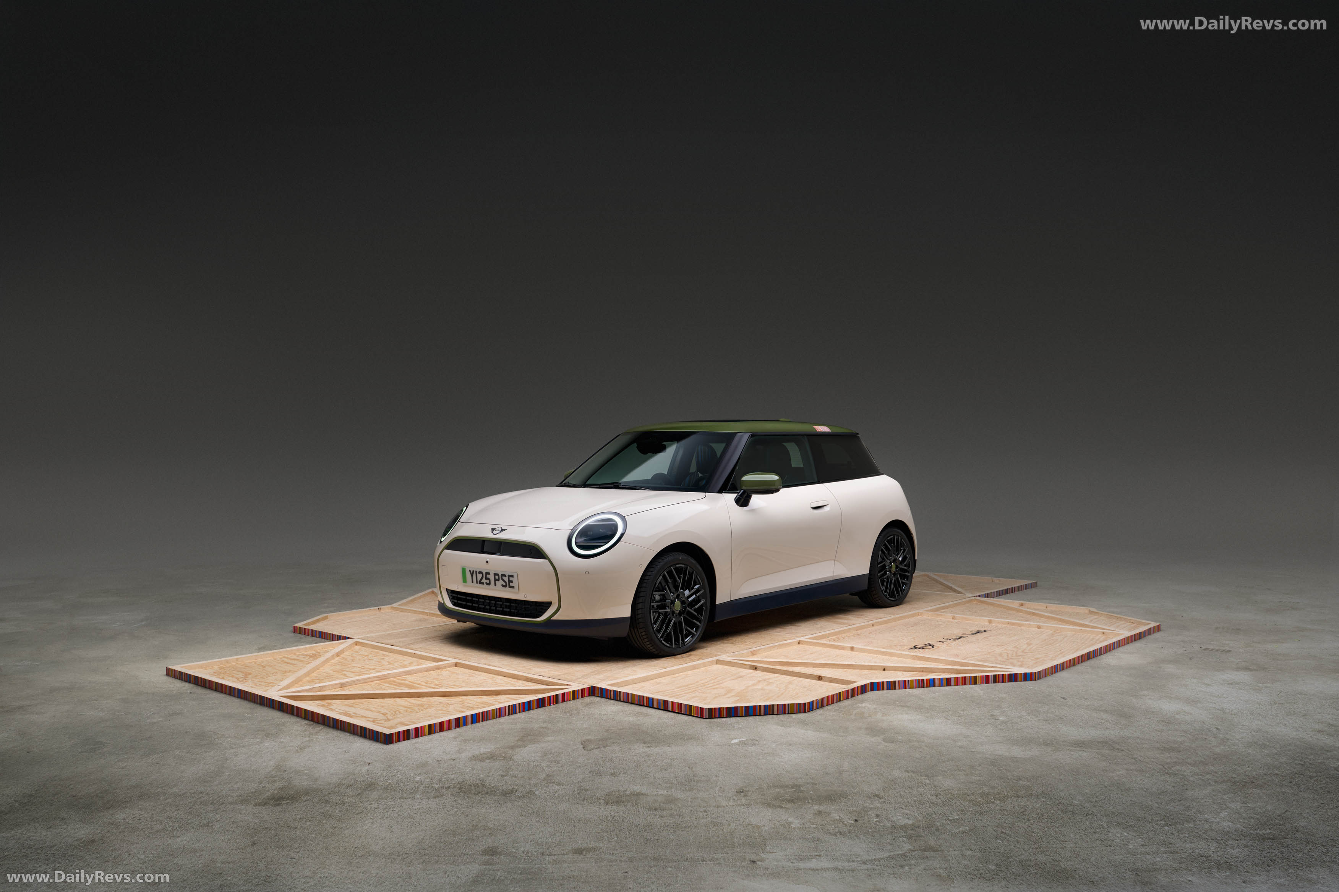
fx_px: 1079
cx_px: 670
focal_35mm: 29
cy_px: 446
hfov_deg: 63.7
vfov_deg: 45.0
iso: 200
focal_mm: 29
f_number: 8
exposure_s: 1/3
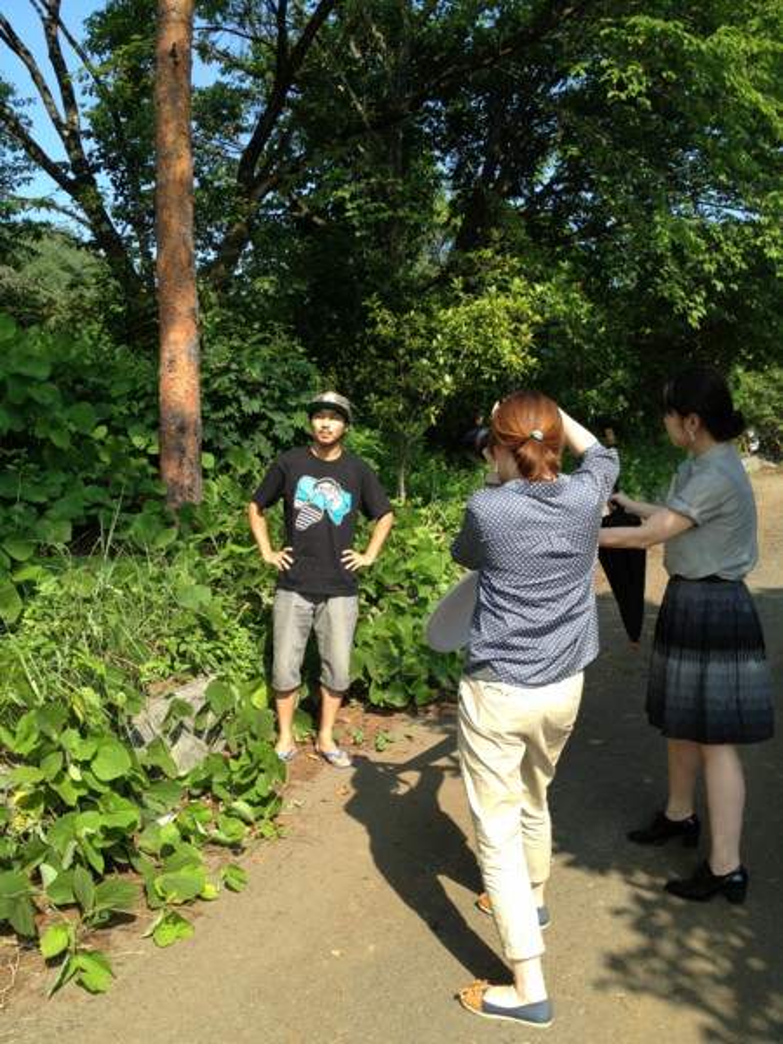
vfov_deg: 52.6
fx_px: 1056
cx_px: 392
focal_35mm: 35
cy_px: 522
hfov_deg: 40.7
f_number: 2.4
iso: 50
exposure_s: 1/606
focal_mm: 4.28
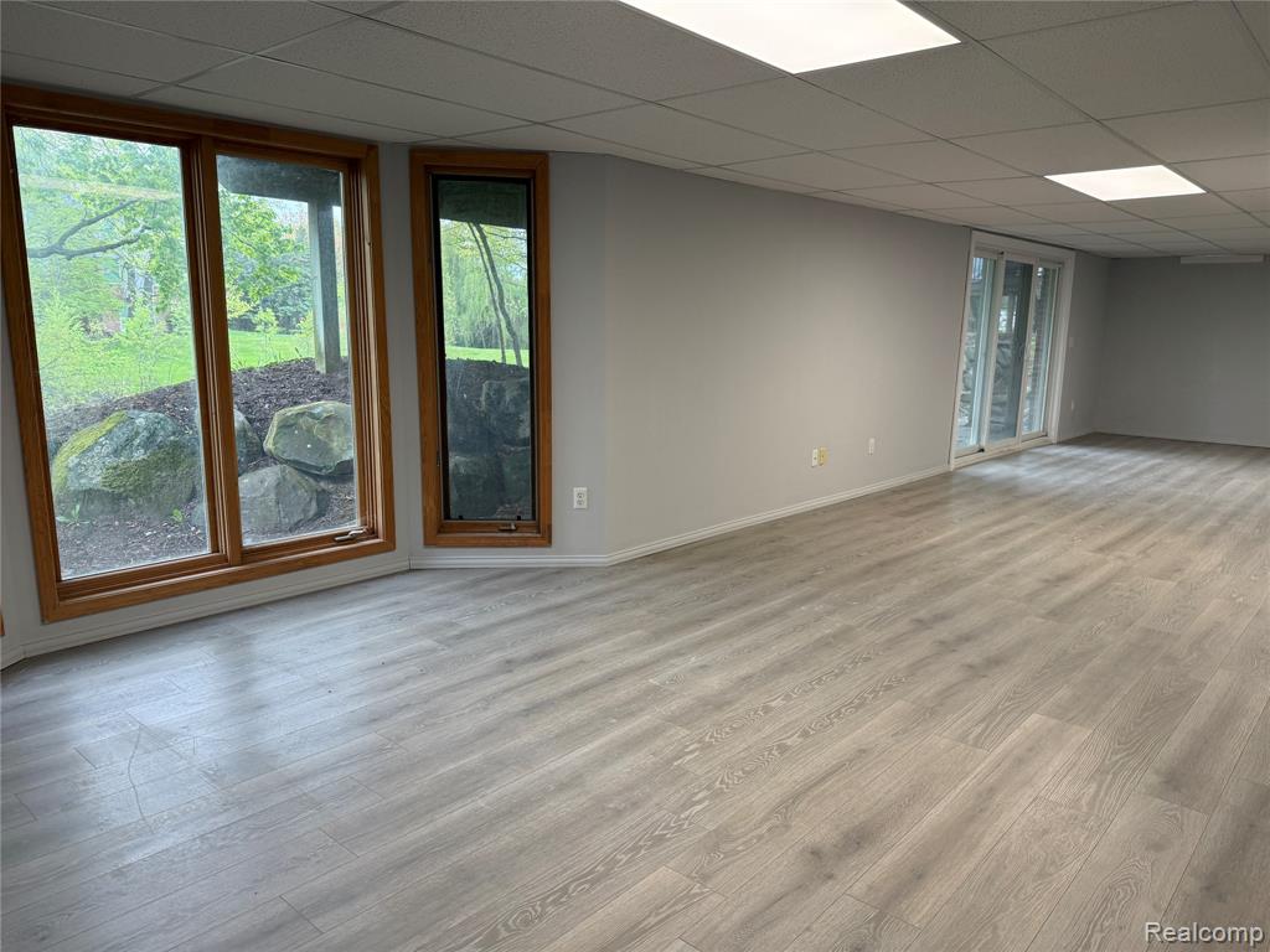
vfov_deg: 56.8
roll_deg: -0.8
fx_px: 881
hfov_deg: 71.6
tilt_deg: -9.5
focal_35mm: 24
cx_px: 635
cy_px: 476
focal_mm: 6.76
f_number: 1.78
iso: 125
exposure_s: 1/140
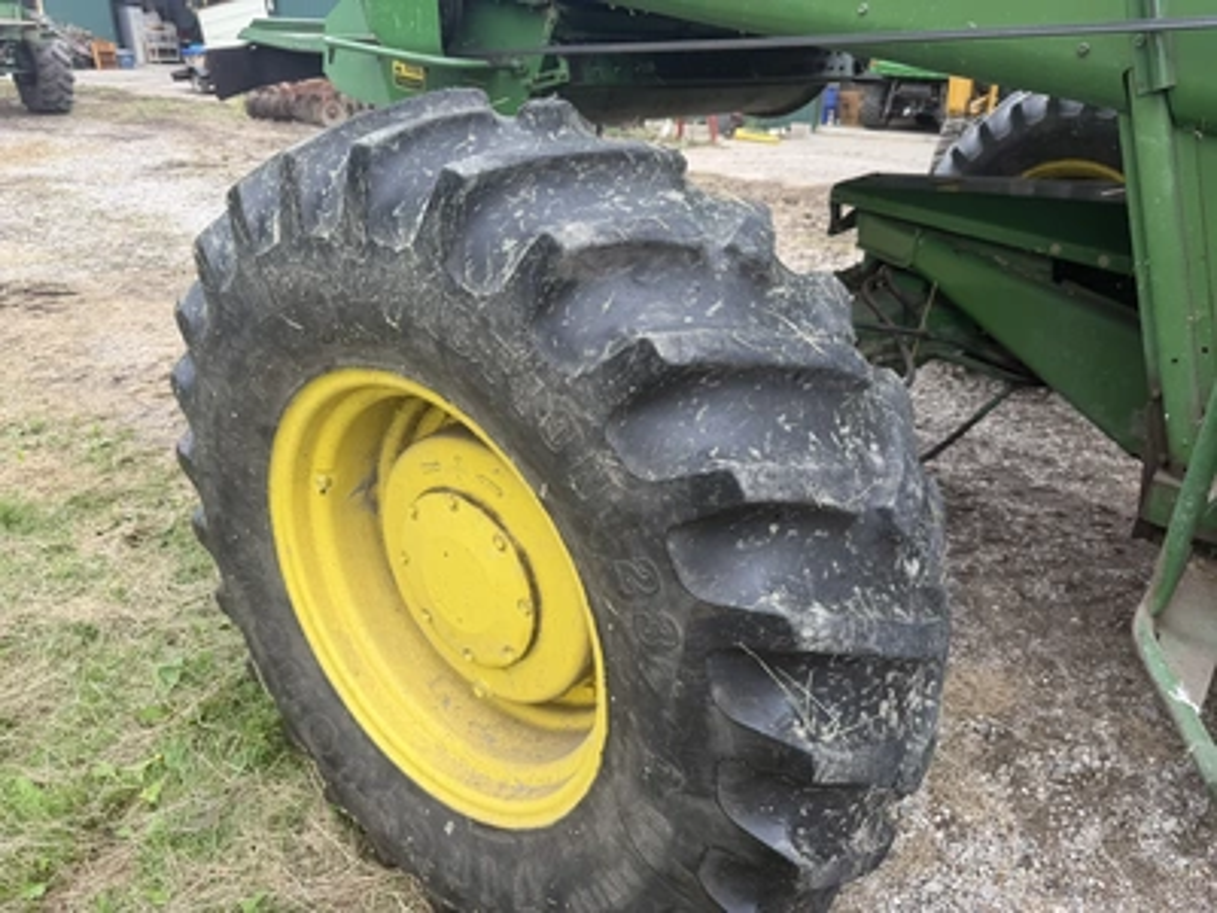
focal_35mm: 24
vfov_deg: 56.8
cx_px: 608
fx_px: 844
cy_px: 456
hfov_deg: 71.6
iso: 80
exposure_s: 1/632
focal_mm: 6.76
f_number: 1.78
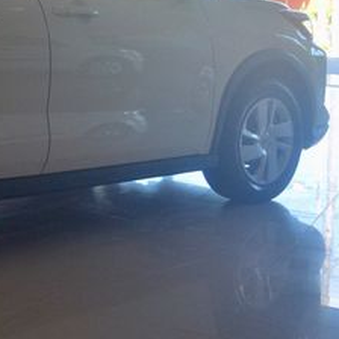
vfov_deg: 21.2
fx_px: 886
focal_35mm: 80
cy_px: 32
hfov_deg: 20.1
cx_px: -82
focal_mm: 22
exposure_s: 1/250
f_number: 4
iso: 500
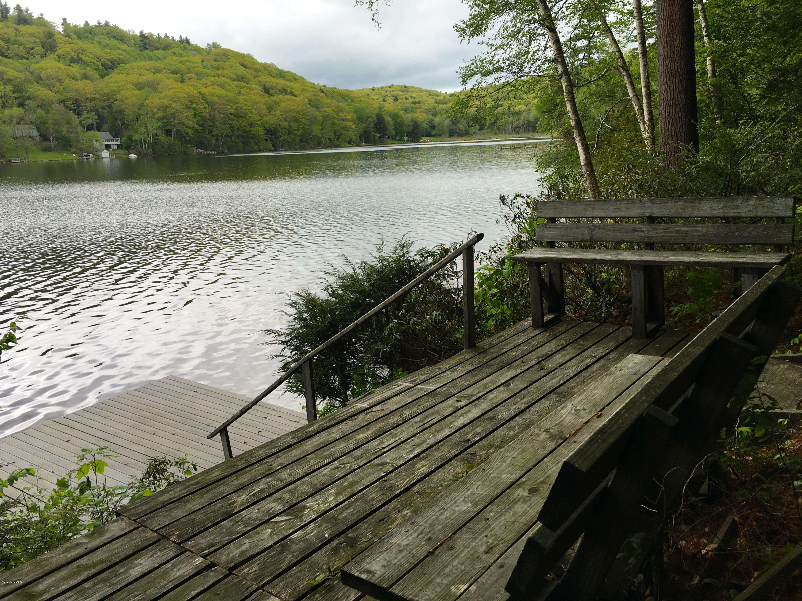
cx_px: 401
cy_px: 300
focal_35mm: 29
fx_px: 672
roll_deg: +2.4
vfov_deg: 48.2
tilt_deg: -13.0
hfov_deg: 61.7
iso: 25
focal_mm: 4.15
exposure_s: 1/400
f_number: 2.2
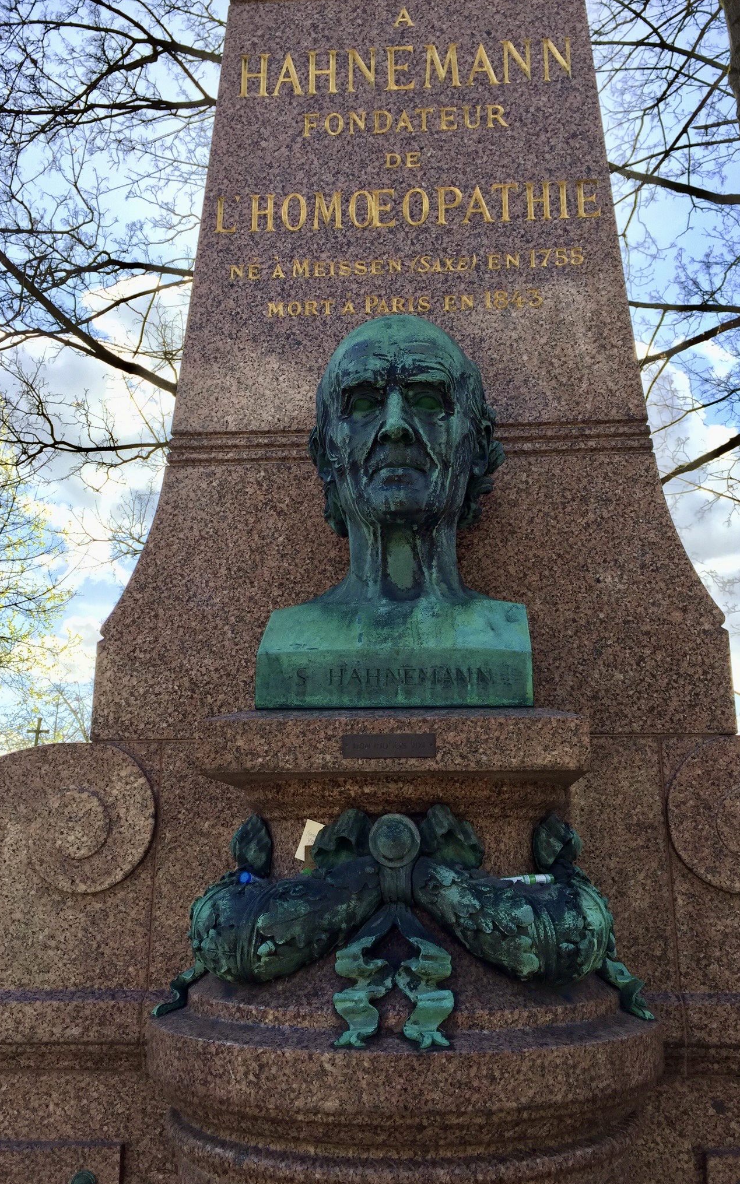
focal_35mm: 31
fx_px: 1001
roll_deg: +1.4
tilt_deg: +13.8
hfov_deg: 40.6
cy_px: 593
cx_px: 396
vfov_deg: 61.2
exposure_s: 1/775
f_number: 2.2
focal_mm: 4.15
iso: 32
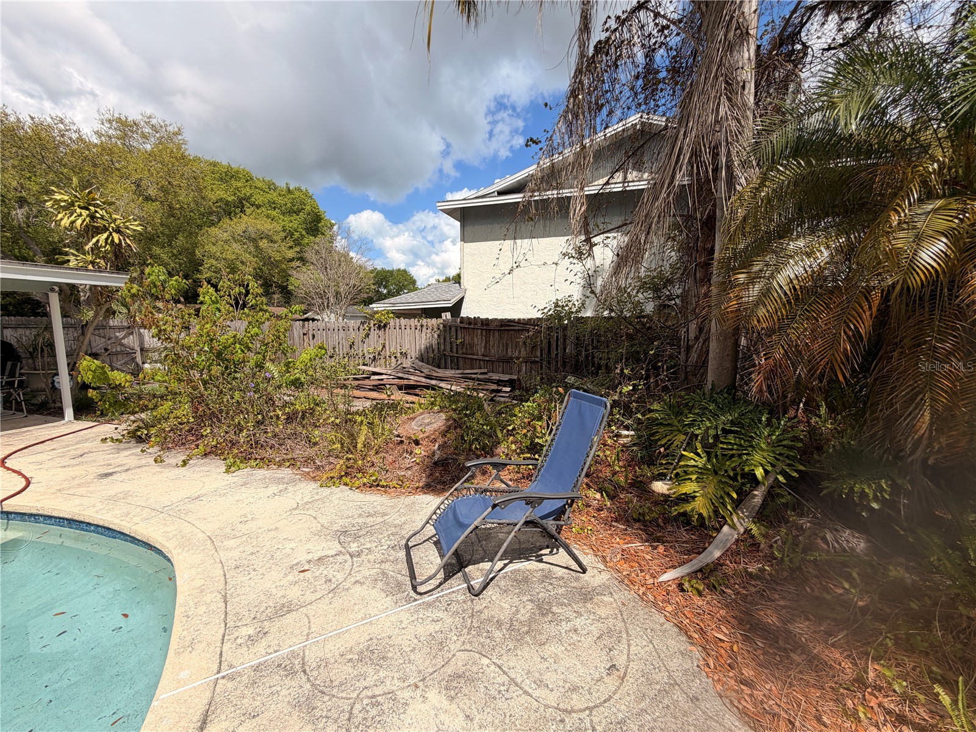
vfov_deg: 85.7
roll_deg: +1.2
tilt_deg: -5.9
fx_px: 395
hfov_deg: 102.1
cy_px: 366
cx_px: 488
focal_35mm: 14
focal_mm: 2.22
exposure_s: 1/1145
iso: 20
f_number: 2.2
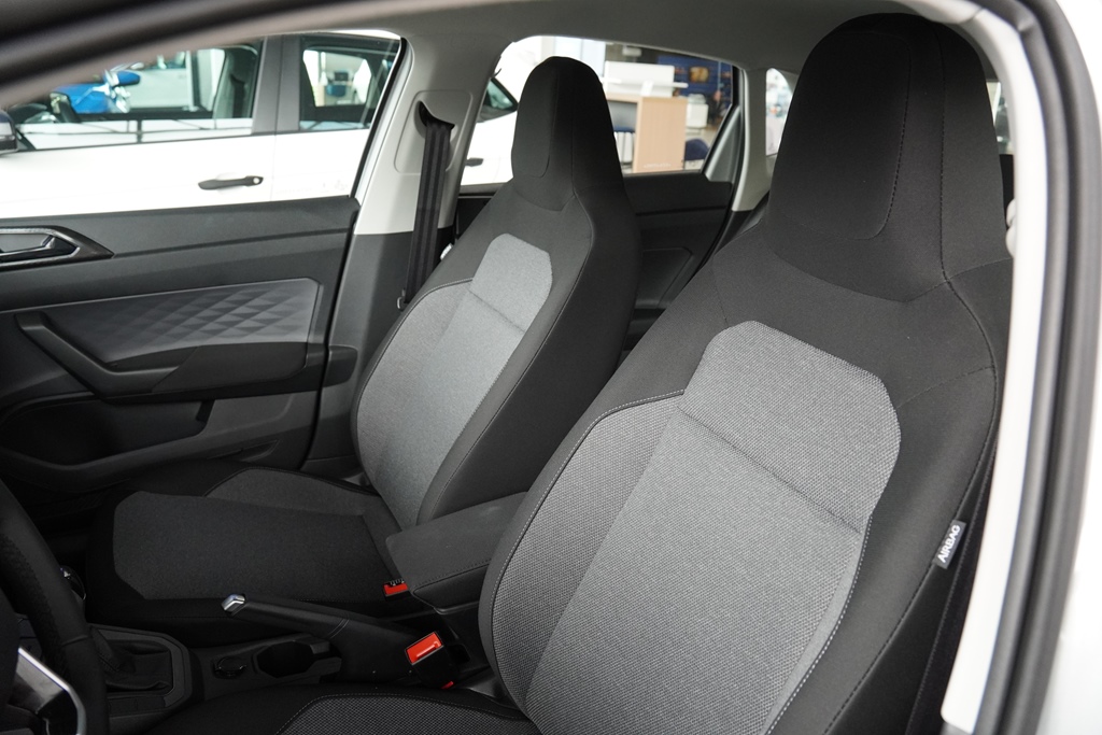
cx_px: 551
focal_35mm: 26
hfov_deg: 70.4
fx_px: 781
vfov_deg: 50.4
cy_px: 368
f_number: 3.5
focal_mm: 17
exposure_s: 1/160
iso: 1600
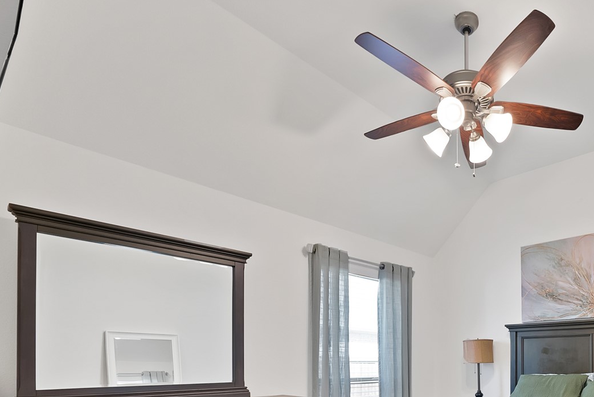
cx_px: 465
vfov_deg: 49.2
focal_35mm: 23
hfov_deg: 69.5
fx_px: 380
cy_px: 358
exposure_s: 1/3
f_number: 9
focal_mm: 12
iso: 640
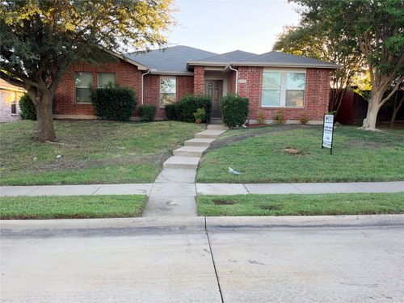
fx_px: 327
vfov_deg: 49.7
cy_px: 152
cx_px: 202
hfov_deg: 63.4
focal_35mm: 28
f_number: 1.48
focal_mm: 6.93
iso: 80
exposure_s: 1/409
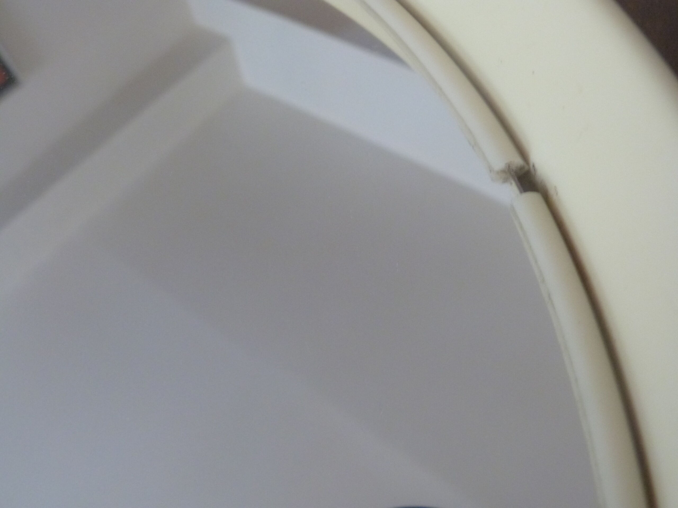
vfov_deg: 42.9
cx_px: 339
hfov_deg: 55.4
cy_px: 254
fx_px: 646
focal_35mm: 33
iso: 400
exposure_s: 1/8
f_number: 3
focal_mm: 5.8
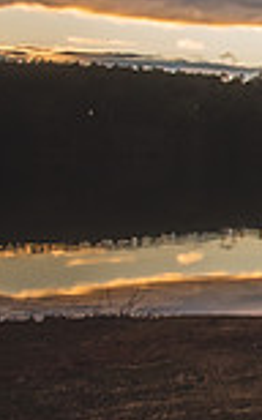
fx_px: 1076
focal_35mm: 94
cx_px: 771
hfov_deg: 10.3
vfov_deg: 22.0
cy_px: 149
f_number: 2.8
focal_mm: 24
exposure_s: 1/500
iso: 100
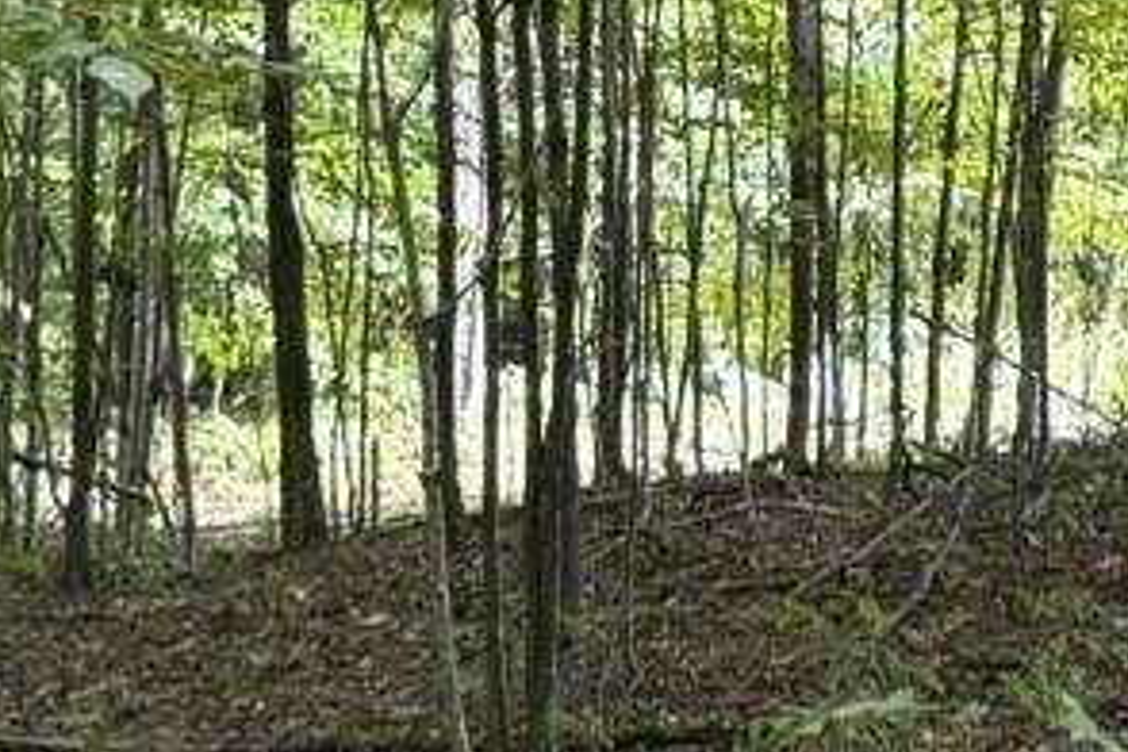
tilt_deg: +3.6
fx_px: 5452
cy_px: 142
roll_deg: +0.6
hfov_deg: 11.8
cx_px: 764
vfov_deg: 7.9
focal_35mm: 174
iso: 160
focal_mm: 6.76
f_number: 1.78
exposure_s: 1/121
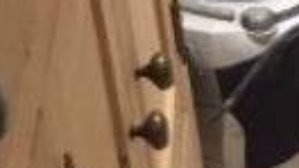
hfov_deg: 6.8
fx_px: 2282
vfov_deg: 4.1
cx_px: 897
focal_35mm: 288
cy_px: 474
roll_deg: -2.6
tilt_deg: -36.4
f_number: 2.2
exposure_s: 1/33
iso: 200
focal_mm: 4.15
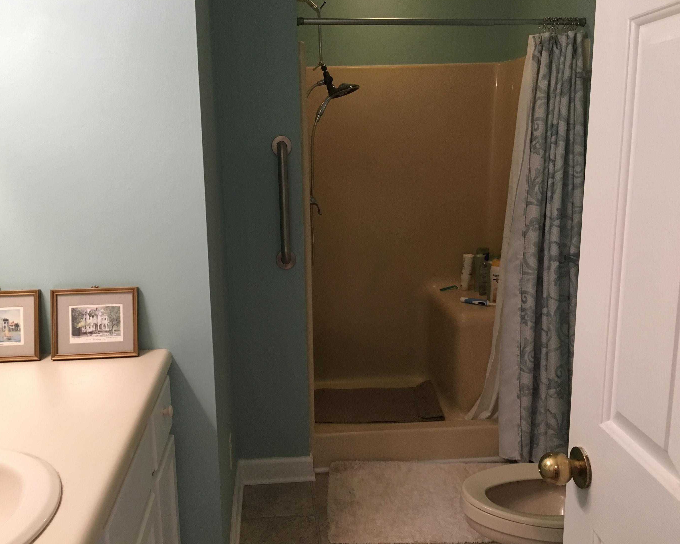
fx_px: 624
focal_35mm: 31
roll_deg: +0.6
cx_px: 318
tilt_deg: -9.9
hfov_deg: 57.1
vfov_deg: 47.1
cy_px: 269
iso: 160
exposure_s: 1/30
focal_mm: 4.15
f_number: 2.2
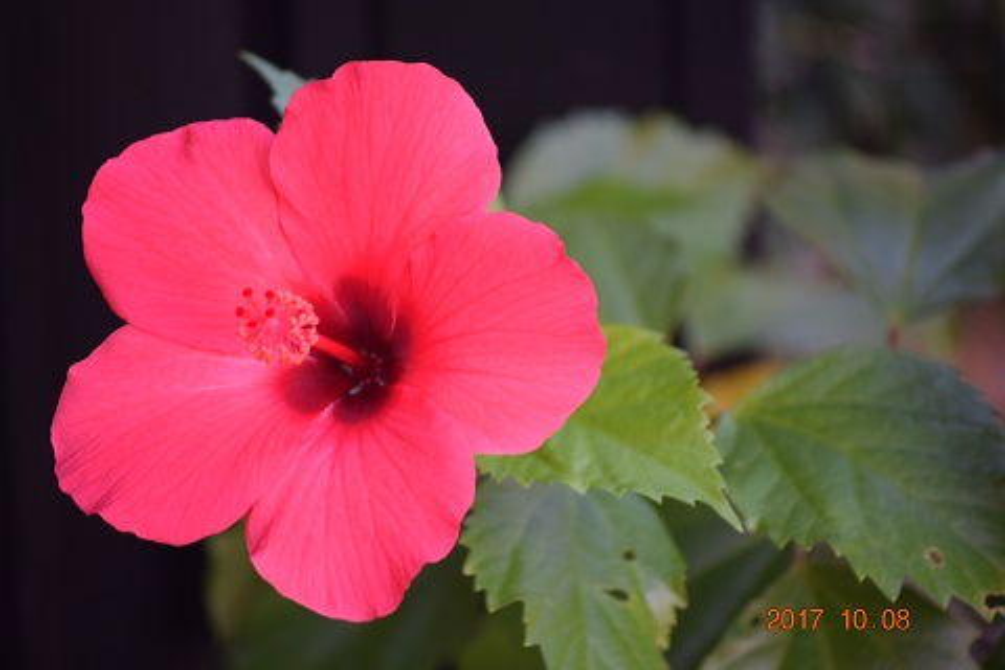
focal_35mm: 183
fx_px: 5108
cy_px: 335
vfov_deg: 7.5
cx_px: 502
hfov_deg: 11.2
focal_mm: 122
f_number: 4.8
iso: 400
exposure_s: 1/100
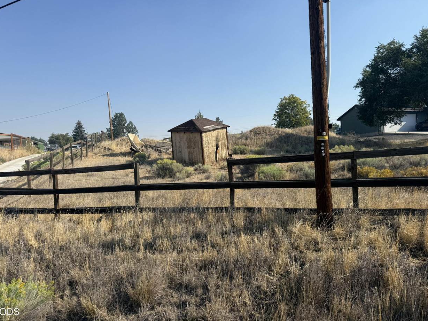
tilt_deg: +1.2
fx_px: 309
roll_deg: +2.9
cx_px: 221
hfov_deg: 69.4
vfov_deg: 54.9
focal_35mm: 25
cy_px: 160
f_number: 1.78
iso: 80
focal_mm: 6.76
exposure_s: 1/4975
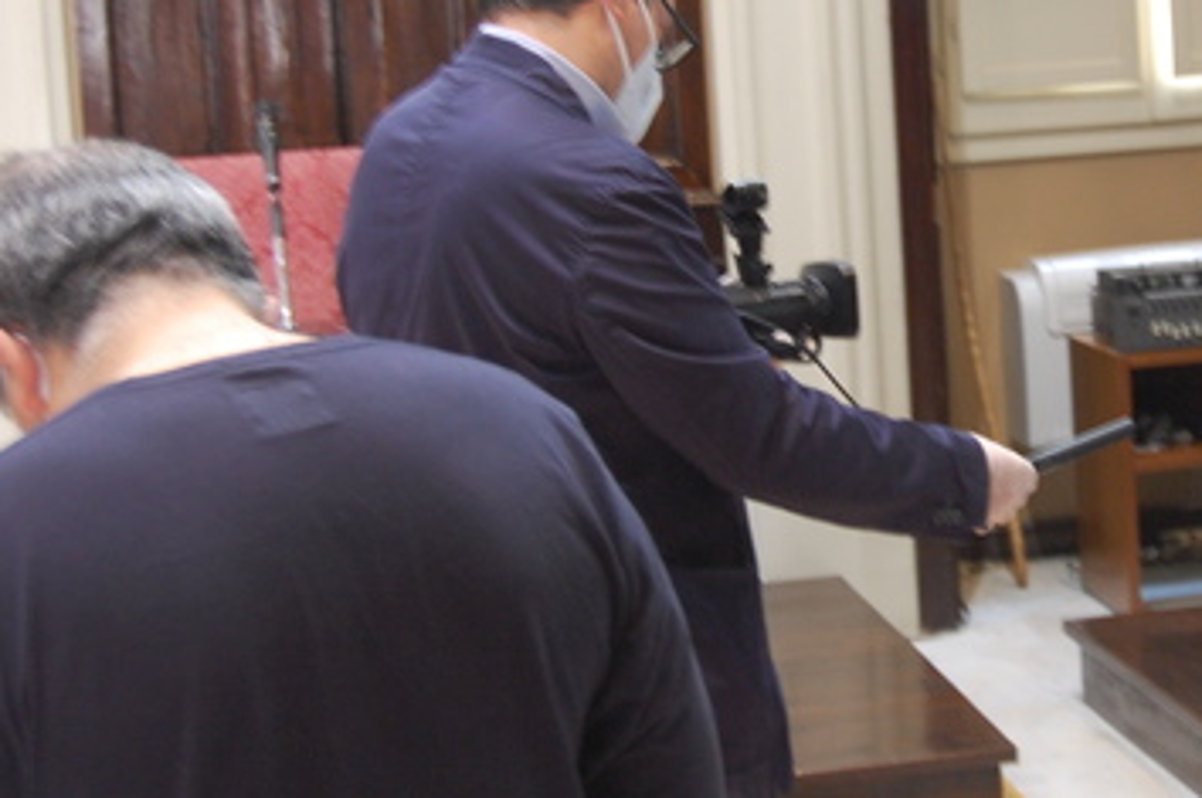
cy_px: 214
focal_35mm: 93
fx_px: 3097
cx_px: 1032
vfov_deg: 14.6
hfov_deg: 21.6
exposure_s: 1/13
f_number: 4.8
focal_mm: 35
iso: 800
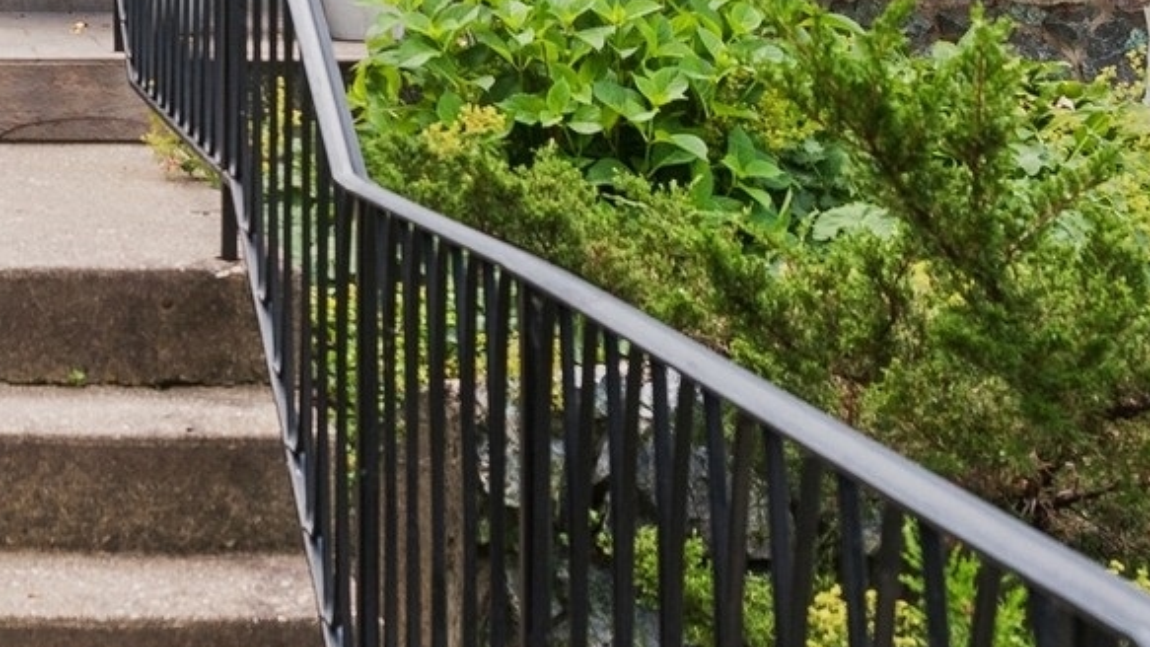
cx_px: -221
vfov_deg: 13.1
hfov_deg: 22.1
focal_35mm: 89
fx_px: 2714
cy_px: -199
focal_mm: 31
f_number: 8
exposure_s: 1/80
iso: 200
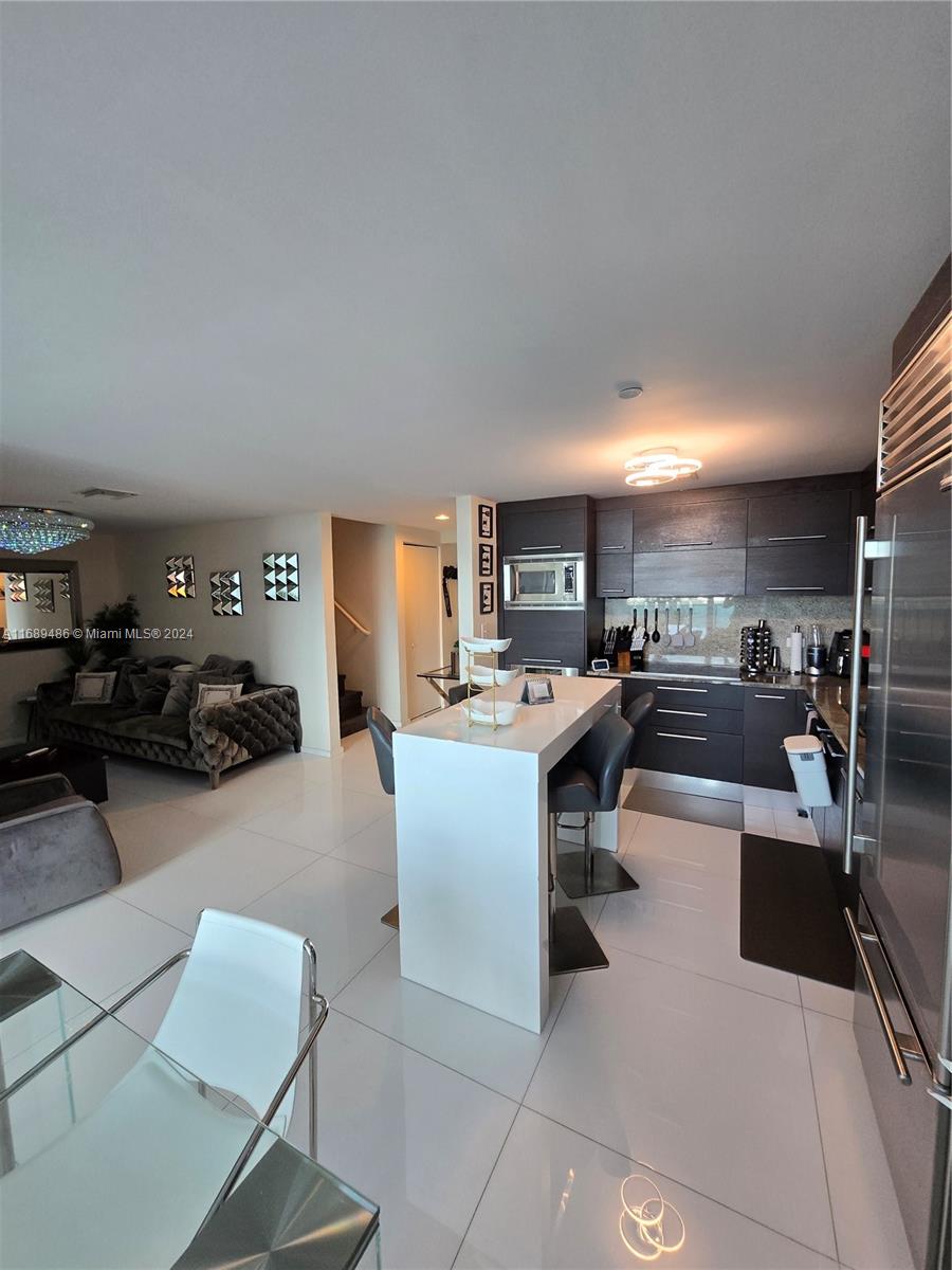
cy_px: 635
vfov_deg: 106.2
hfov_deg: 89.9
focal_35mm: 13
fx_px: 477
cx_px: 476
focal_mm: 1.7
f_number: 2.2
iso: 64
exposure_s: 1/60
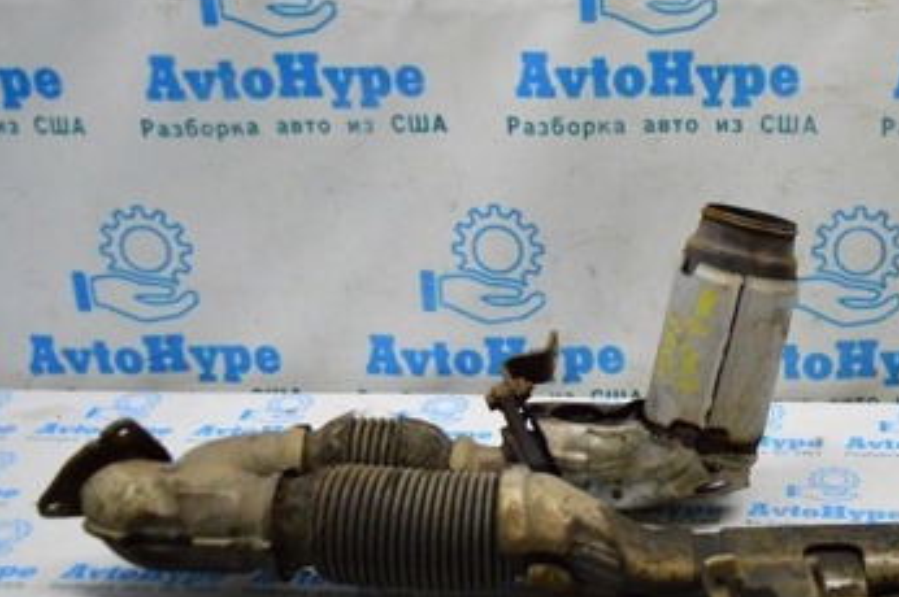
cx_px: 741
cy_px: 365
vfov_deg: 22.2
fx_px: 1522
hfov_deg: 31.9
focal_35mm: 61
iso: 6400
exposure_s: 1/1000
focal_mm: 22
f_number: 3.8
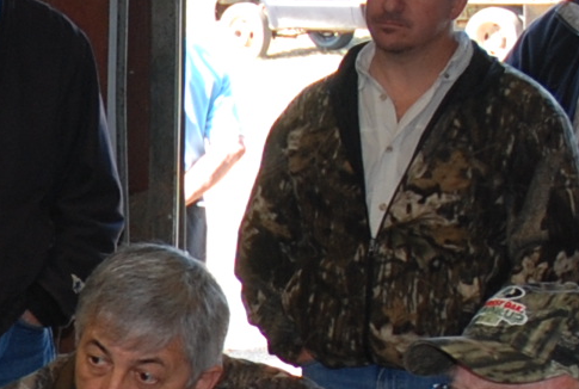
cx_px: -482
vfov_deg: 6.9
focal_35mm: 197
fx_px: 3176
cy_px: 557
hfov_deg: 9.8
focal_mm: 22
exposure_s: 1/60
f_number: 5
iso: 200
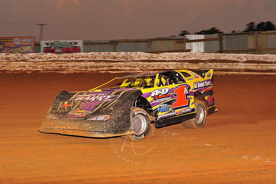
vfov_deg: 17.0
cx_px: 138
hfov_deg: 25.4
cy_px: 92
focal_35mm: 80
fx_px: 613
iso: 1250
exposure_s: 1/320
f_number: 7.1
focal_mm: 80
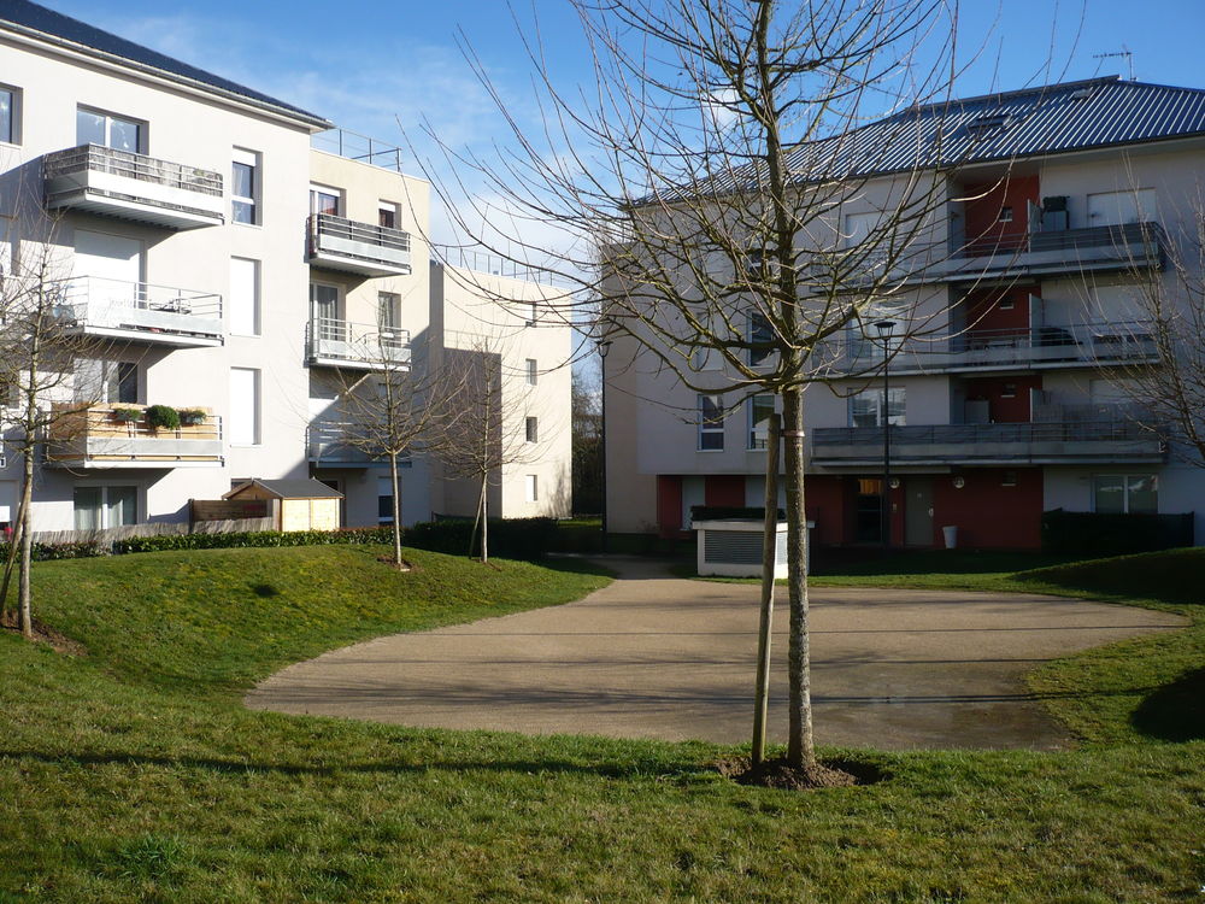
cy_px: 452
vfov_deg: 39.7
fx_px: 1253
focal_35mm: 36
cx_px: 602
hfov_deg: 51.4
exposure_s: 1/200
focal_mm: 6
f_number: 8
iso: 100
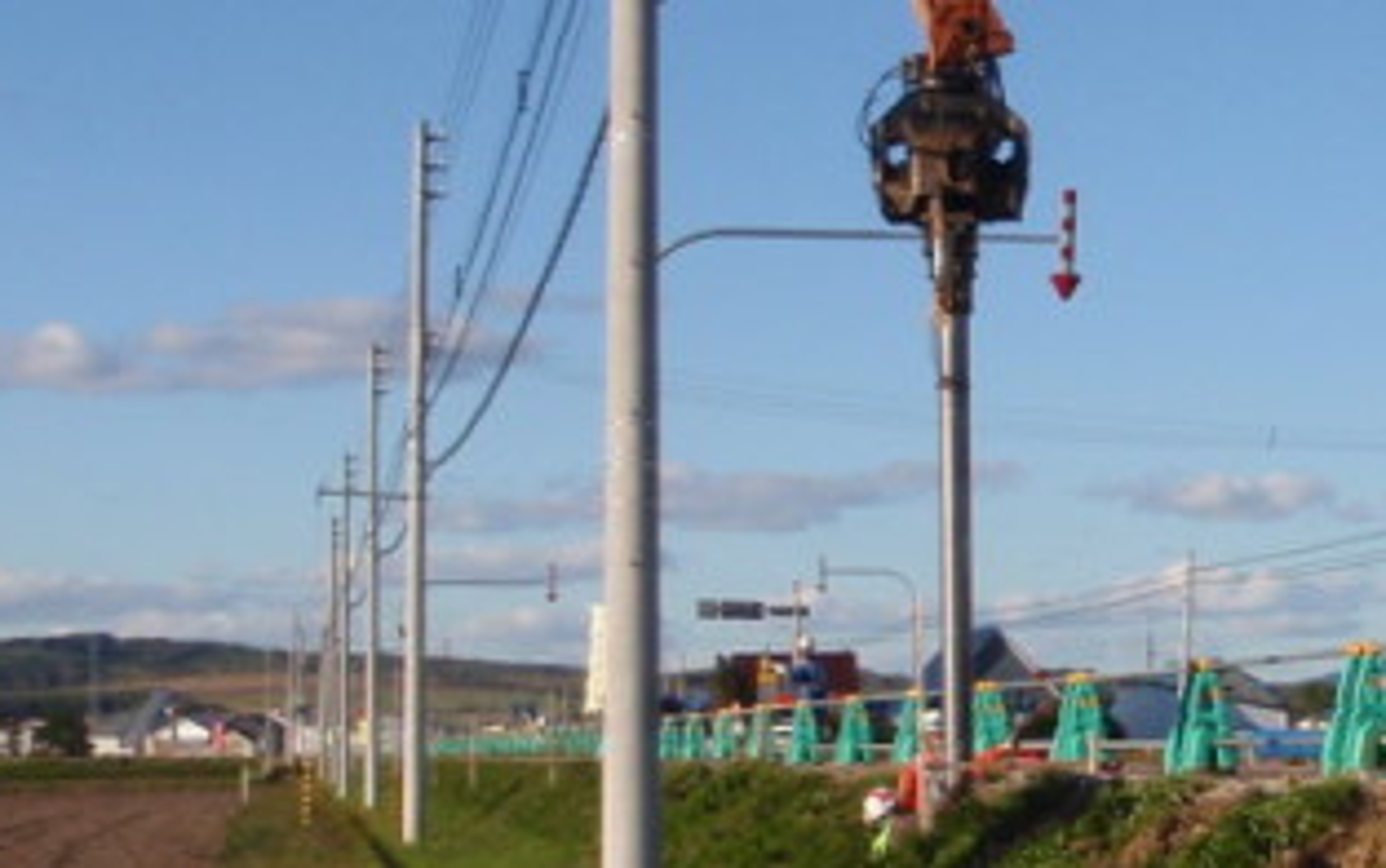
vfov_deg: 13.5
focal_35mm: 97
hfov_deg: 21.0
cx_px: 1218
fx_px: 3666
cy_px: 425
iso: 64
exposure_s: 1/320
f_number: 5
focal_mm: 5
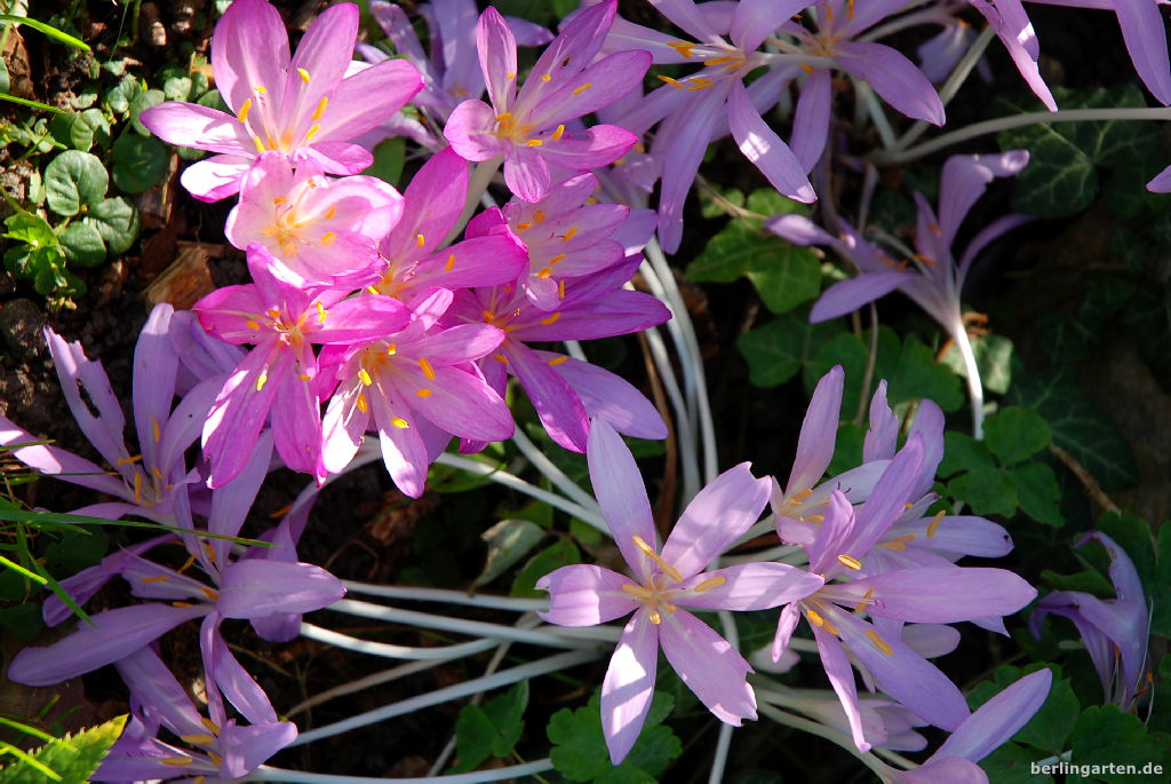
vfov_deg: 13.1
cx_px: 586
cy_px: 392
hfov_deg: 19.4
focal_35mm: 105
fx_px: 3419
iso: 200
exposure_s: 1/125
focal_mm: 70
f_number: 5.6
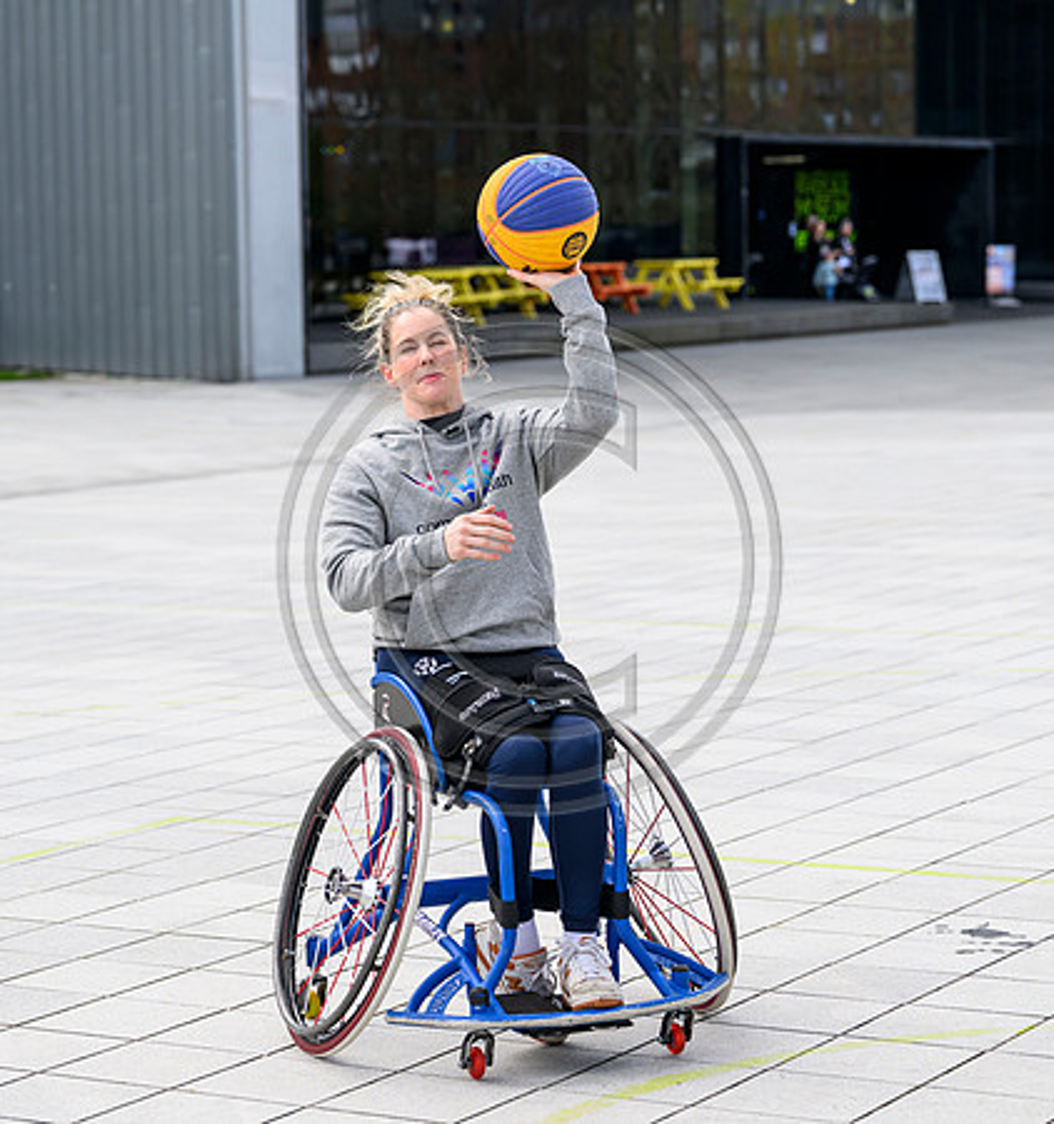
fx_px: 3381
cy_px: 544
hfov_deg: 17.7
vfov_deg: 18.9
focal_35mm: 95
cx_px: 444
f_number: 3.5
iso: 400
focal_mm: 70
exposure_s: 1/2500
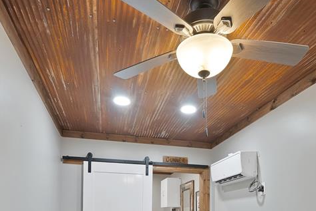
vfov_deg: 41.4
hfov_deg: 69.3
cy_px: 222
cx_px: 170
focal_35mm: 26
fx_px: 228
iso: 640
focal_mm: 12
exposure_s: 1/1.67
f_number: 9
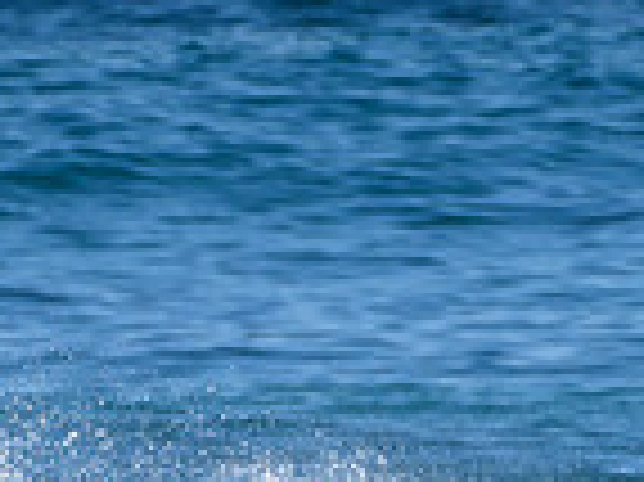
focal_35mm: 2397
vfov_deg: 0.6
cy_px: 702
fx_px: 44557
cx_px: 338
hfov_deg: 0.8
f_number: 5.6
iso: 220
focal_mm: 500
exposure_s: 1/2000
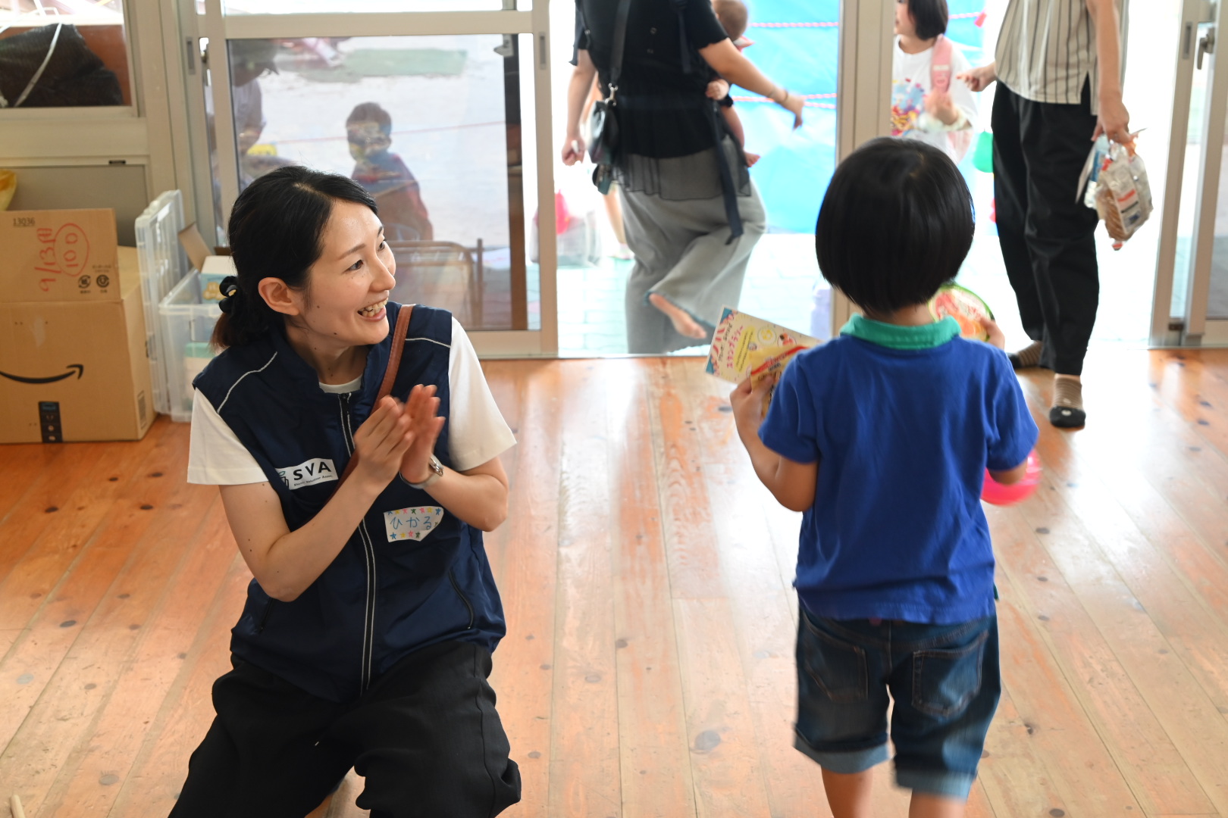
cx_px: 614
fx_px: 1705
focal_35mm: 50
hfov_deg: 39.6
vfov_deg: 27.0
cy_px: 409
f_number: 6.3
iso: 1000
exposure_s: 1/50
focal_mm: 50
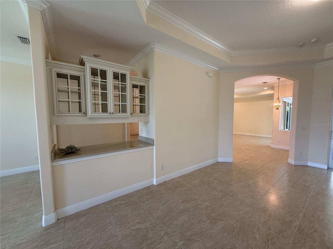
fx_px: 135
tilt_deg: -3.7
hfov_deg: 102.1
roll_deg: +0.3
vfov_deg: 85.7
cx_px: 166
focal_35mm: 14
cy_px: 124
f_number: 2.2
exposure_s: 1/120
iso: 160
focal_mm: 2.22
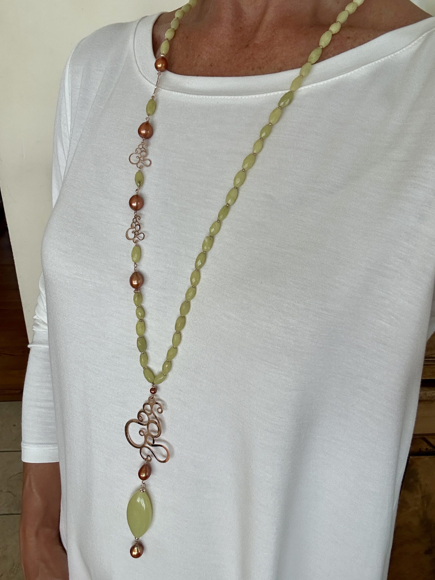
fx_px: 503
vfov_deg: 60.0
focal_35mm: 30
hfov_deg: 46.8
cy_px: 290
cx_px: 218
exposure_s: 1/121
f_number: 1.9
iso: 64
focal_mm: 2.69
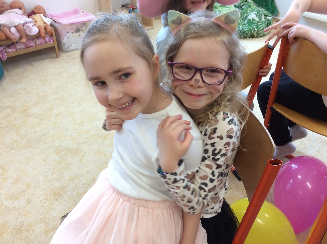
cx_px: 164
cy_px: 122
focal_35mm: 32
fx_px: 302
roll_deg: +0.3
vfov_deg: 44.1
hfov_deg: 56.9
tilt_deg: -37.4
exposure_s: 1/25
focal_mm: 3.3
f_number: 2.4
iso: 40
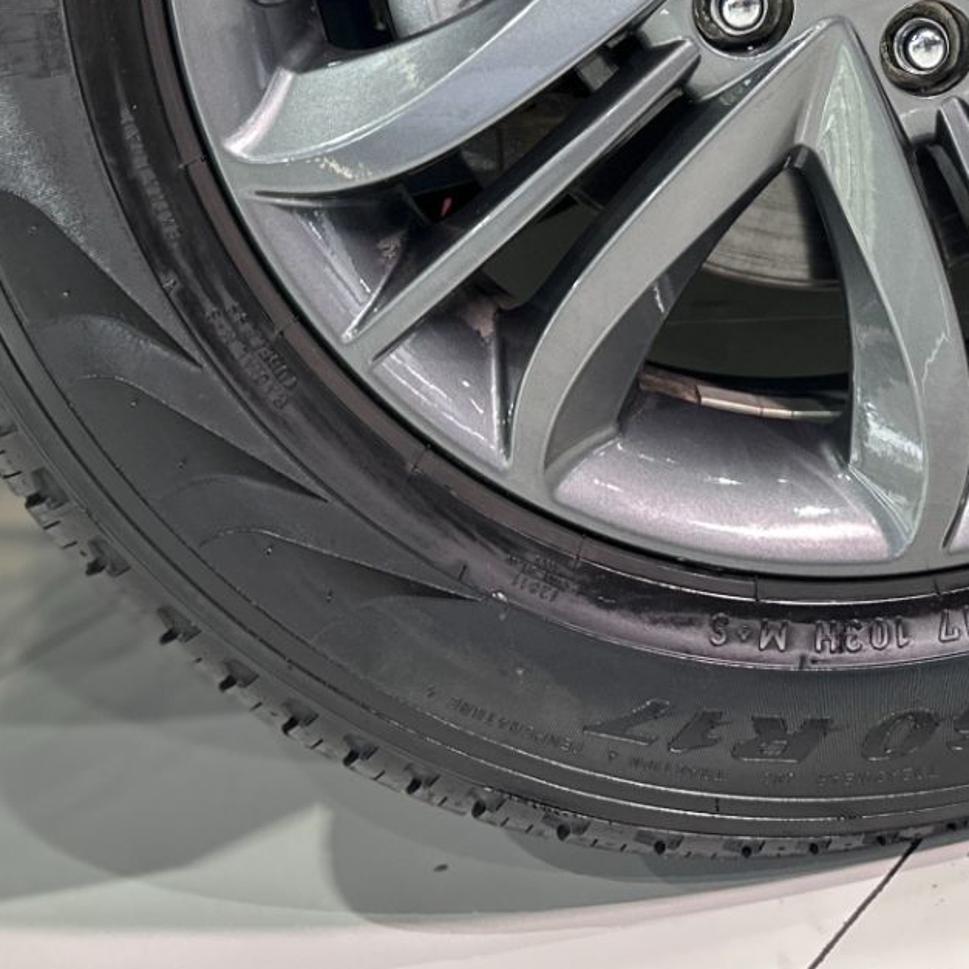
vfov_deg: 24.8
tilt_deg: -5.5
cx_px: 793
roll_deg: +11.6
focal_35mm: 65
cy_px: -83
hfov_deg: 26.0
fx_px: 2059
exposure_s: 1/60
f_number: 1.78
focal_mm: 6.86
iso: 200
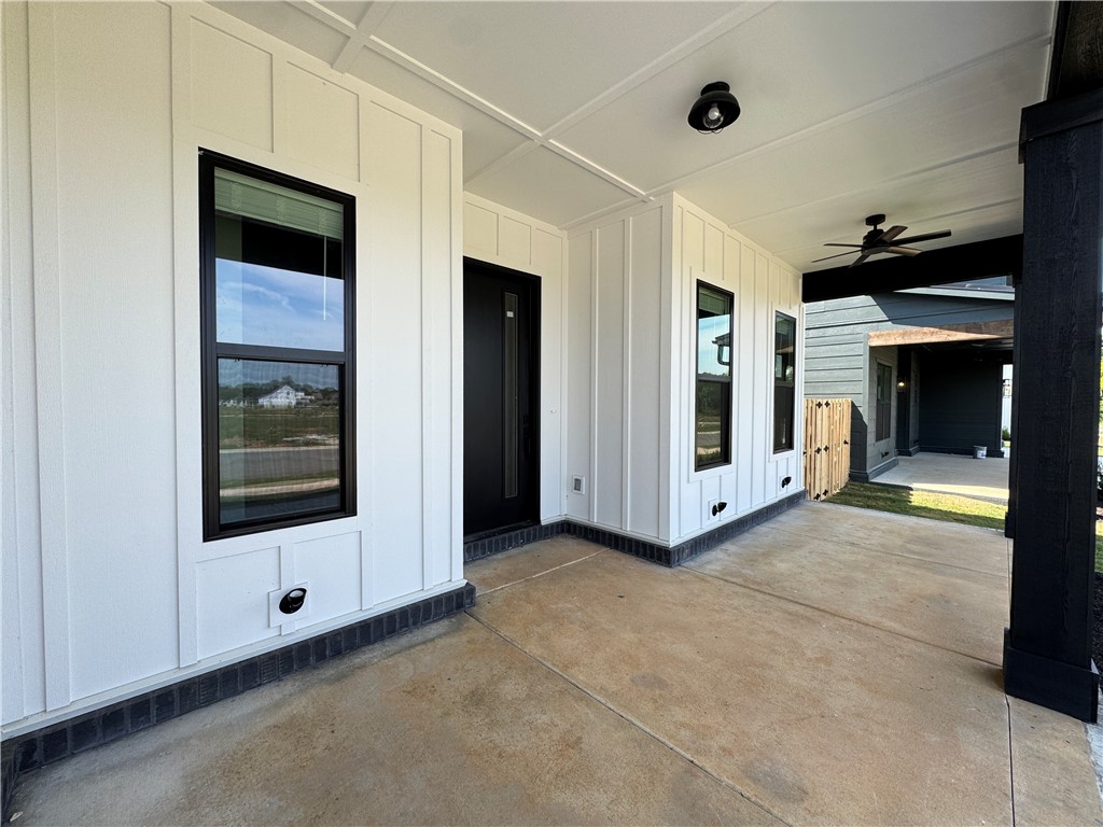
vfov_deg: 85.7
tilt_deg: -1.7
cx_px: 552
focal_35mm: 14
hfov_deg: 102.1
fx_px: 446
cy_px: 414
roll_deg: +0.0
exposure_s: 1/359
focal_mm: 2.22
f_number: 2.2
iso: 40
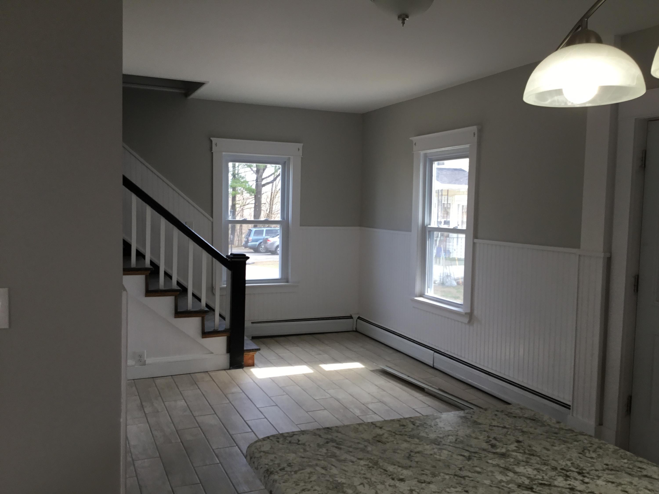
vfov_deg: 45.4
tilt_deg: -5.1
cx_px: 330
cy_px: 247
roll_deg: -0.4
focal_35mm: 31
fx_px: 590
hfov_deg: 58.4
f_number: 2.4
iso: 25
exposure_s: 1/60
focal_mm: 3.3
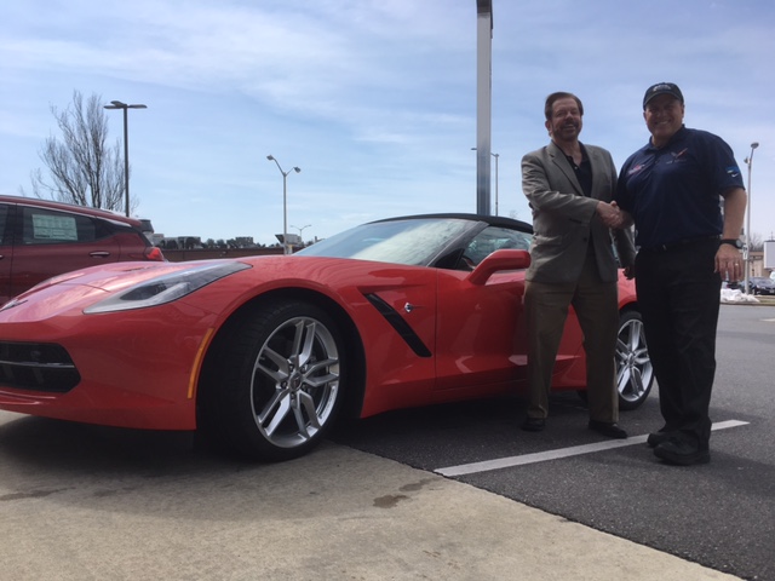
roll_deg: +0.3
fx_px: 649
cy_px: 290
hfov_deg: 61.7
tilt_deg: -1.2
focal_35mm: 29
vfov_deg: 48.2
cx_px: 388
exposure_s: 1/2024
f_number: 2.2
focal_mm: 4.15
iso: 25
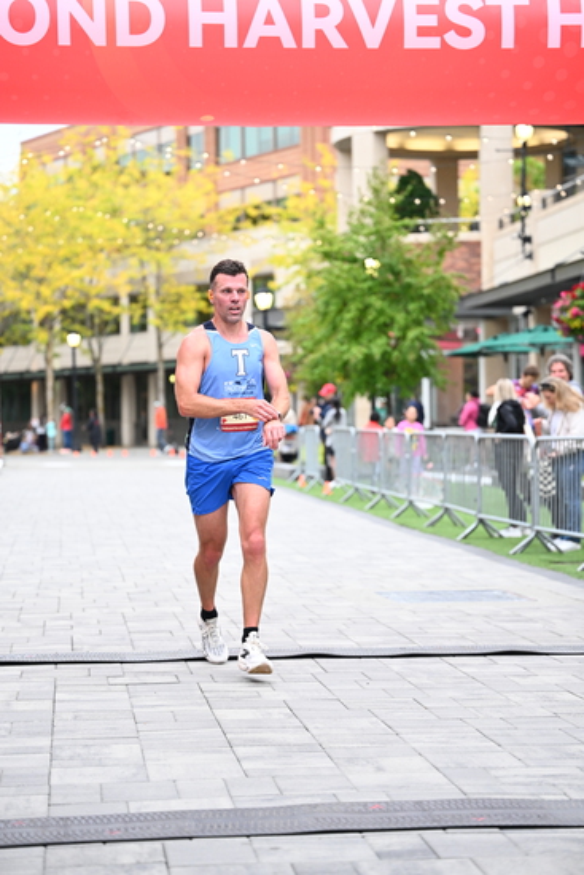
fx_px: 2018
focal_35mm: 83
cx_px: 292
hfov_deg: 16.5
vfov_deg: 24.5
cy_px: 438
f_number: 2.8
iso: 1600
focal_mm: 83
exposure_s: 1/800
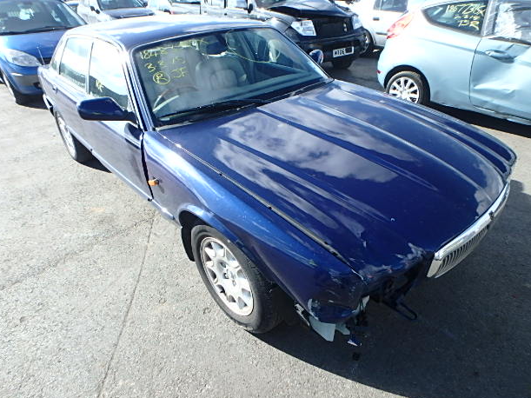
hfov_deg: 76.4
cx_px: 272
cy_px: 202
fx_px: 337
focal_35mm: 22
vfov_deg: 61.1
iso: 125
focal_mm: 3.7
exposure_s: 1/400
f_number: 3.5
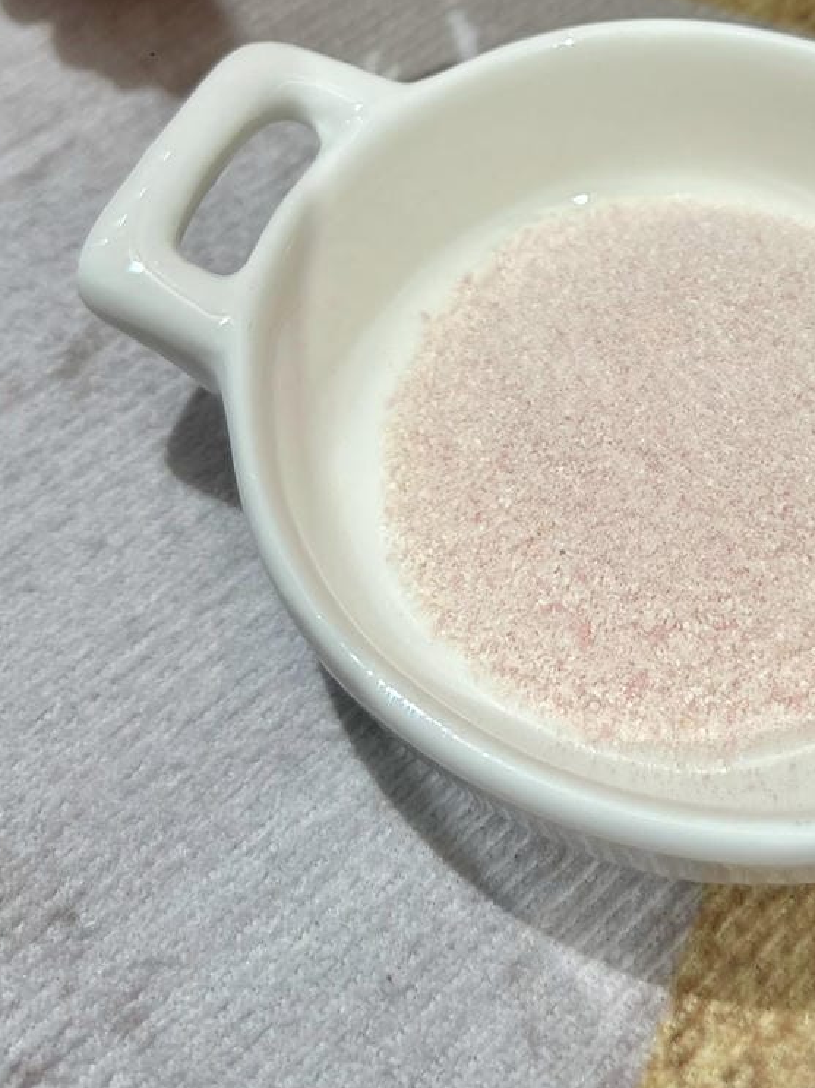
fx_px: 1758
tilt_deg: -51.5
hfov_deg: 25.4
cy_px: 62
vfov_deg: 32.3
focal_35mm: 56
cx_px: 714
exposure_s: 1/120
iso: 40
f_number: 1.5
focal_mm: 5.7
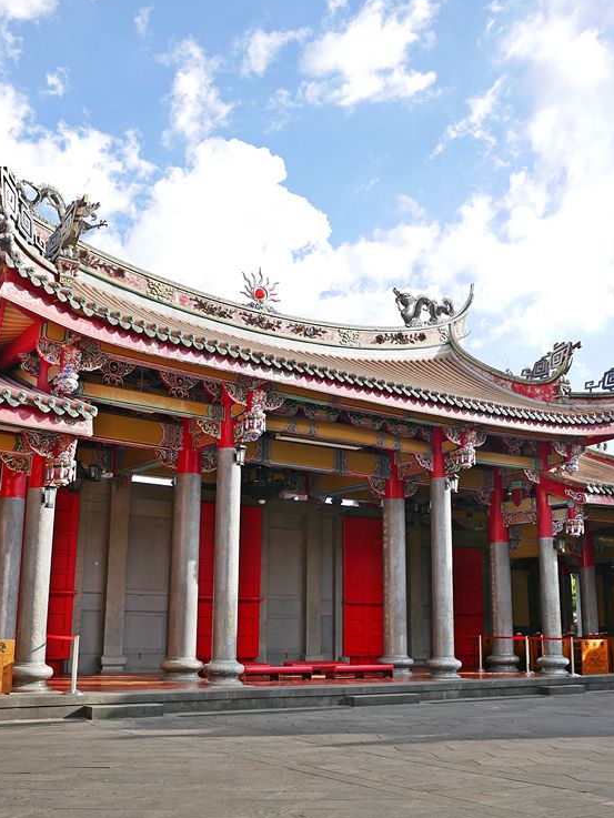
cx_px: 301
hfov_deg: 37.7
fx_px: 898
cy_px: 406
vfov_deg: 49.0
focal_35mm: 38
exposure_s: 1/1000
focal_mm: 14
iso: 200
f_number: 3.5
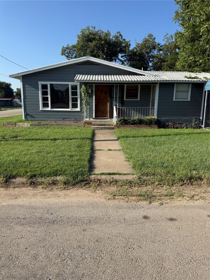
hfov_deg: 56.8
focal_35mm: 24
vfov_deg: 71.6
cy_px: 140
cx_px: 105
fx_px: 194
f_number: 1.78
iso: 80
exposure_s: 1/3145
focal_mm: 6.76
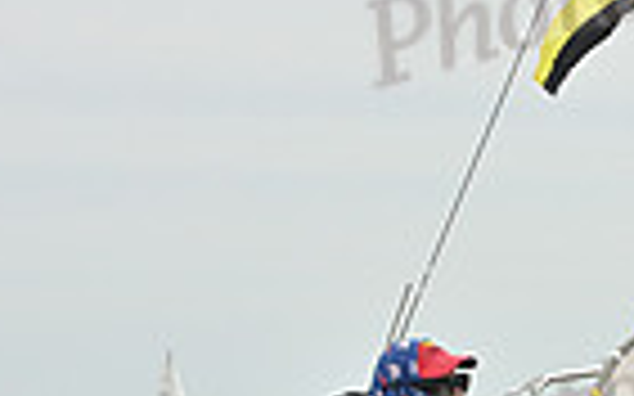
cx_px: 1237
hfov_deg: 6.9
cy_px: 556
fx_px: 5078
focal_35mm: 294
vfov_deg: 4.4
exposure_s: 1/800
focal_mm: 70
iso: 320
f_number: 10
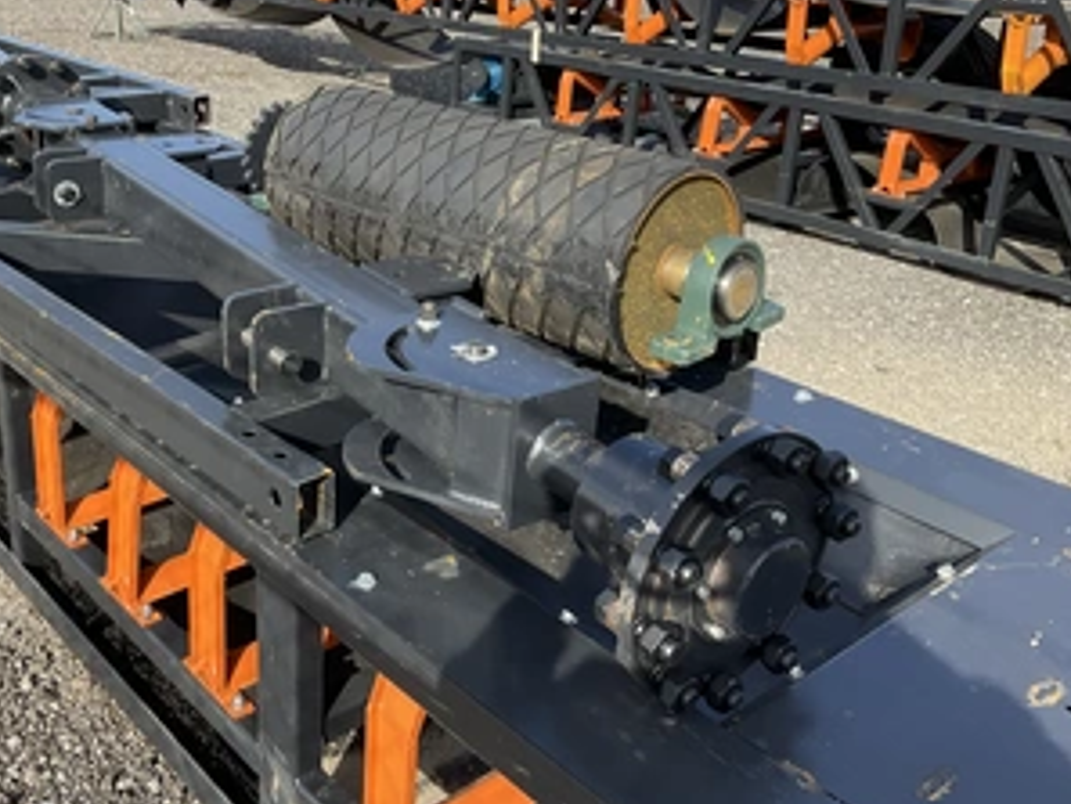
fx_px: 1207
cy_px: 296
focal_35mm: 39
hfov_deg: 47.2
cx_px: 368
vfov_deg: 36.6
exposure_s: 1/650
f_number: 1.8
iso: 25
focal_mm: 3
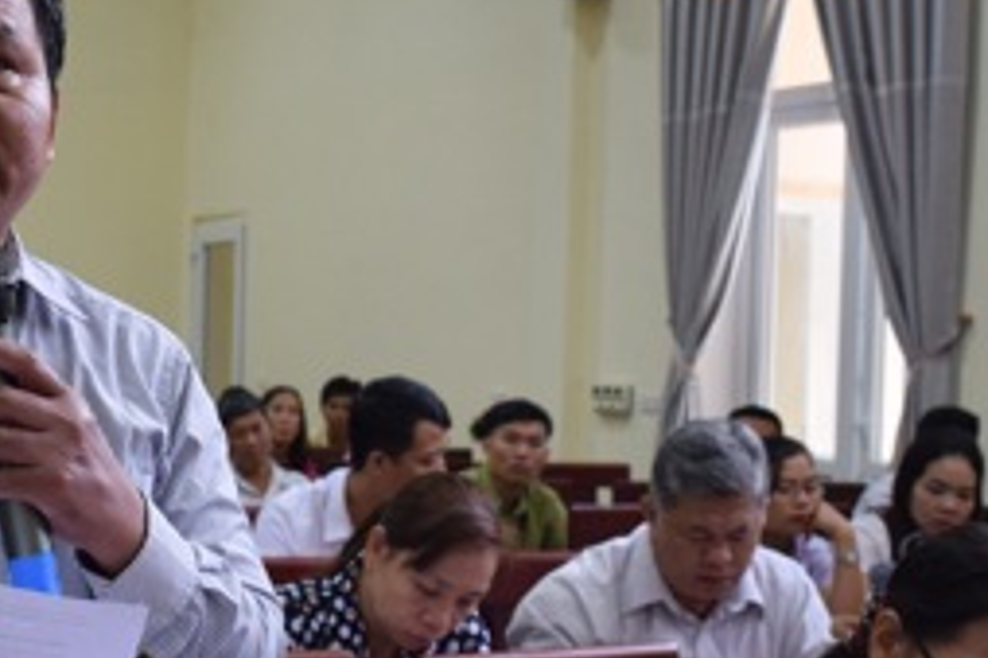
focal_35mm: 83
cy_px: 405
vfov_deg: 16.4
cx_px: 303
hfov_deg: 24.3
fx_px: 2276
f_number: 3.8
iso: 1100
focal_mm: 22
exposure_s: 1/60
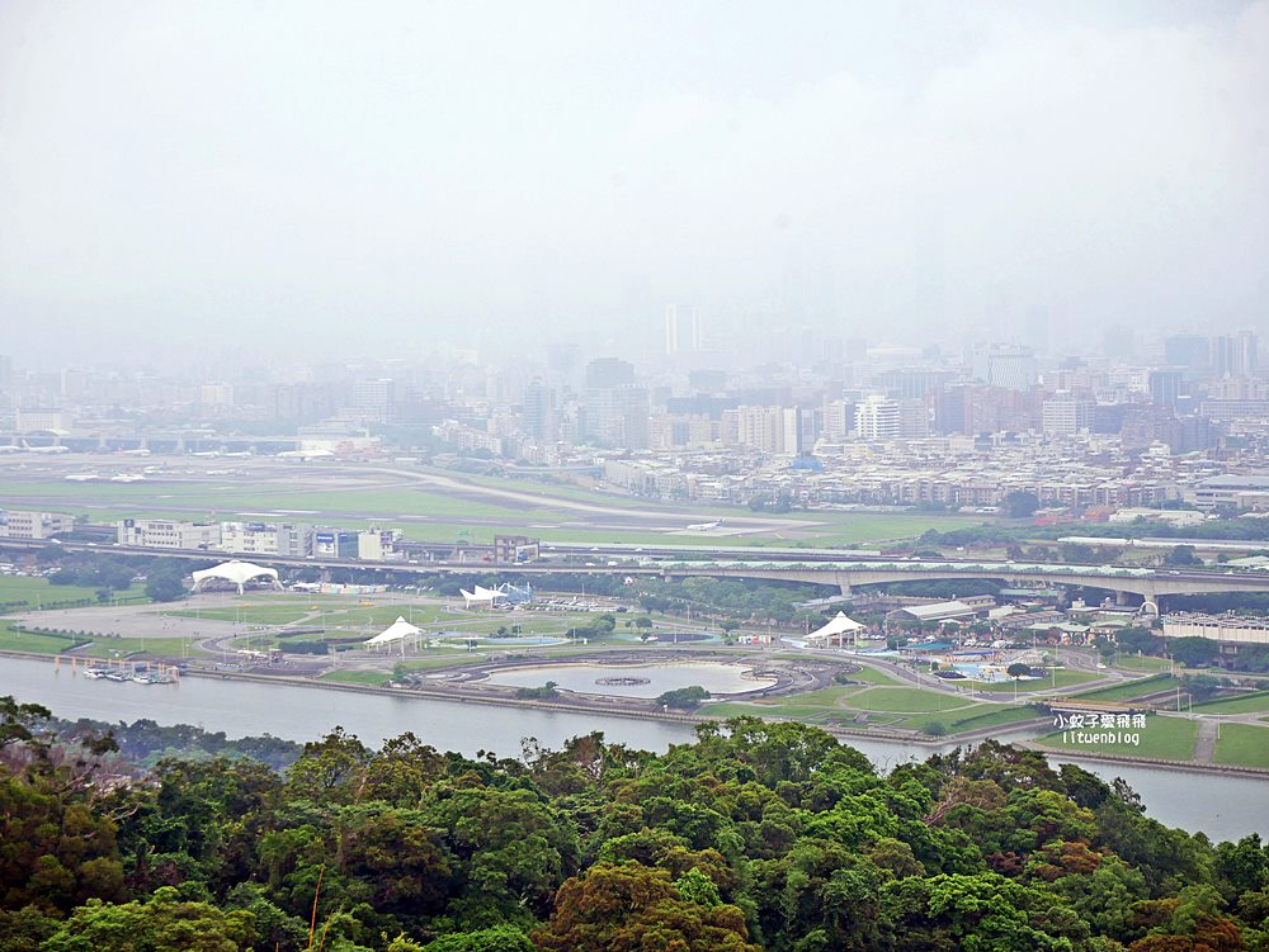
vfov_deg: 17.6
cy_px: 476
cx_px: 634
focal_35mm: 84
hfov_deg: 23.3
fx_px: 3081
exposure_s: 1/100
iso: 200
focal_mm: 42
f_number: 5.6
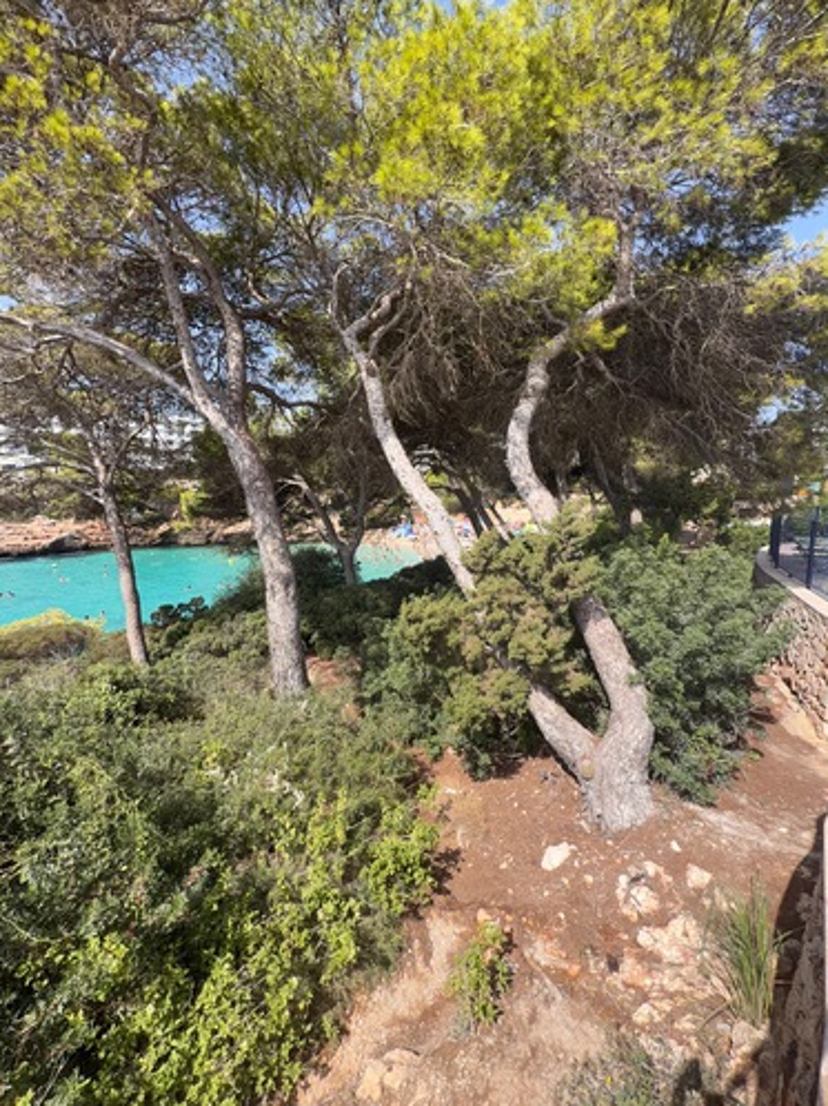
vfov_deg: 98.1
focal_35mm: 15
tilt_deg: -4.5
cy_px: 527
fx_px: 479
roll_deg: -1.4
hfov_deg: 81.7
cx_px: 406
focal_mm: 2.22
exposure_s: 1/734
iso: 40
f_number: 2.2
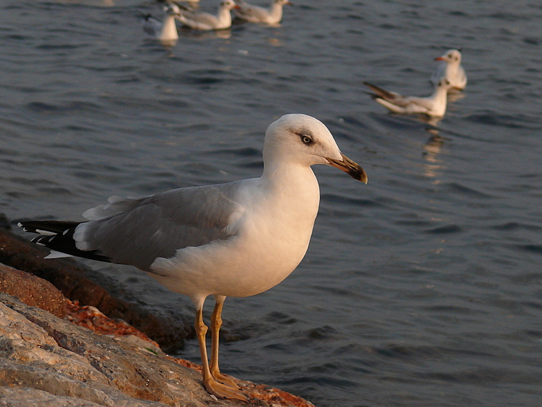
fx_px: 3133
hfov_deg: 9.9
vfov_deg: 7.4
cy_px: 153
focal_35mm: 200
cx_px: 316
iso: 100
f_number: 3.6
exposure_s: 1/800
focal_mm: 32.3
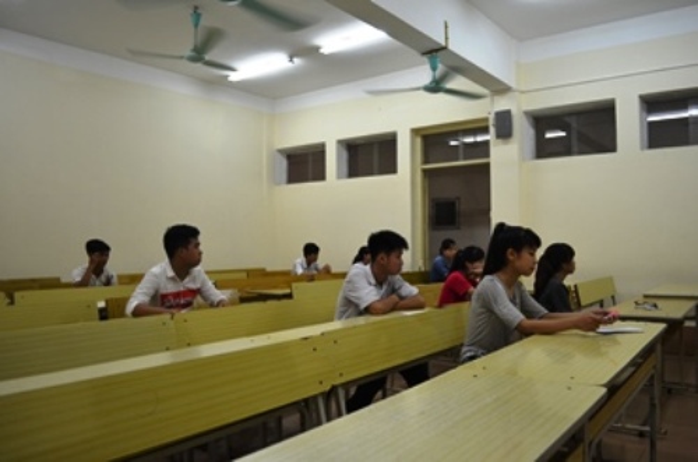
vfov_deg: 47.7
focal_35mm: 27
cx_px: 349
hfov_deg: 67.5
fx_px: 522
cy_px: 231
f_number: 4
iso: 400
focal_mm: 18
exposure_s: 1/60
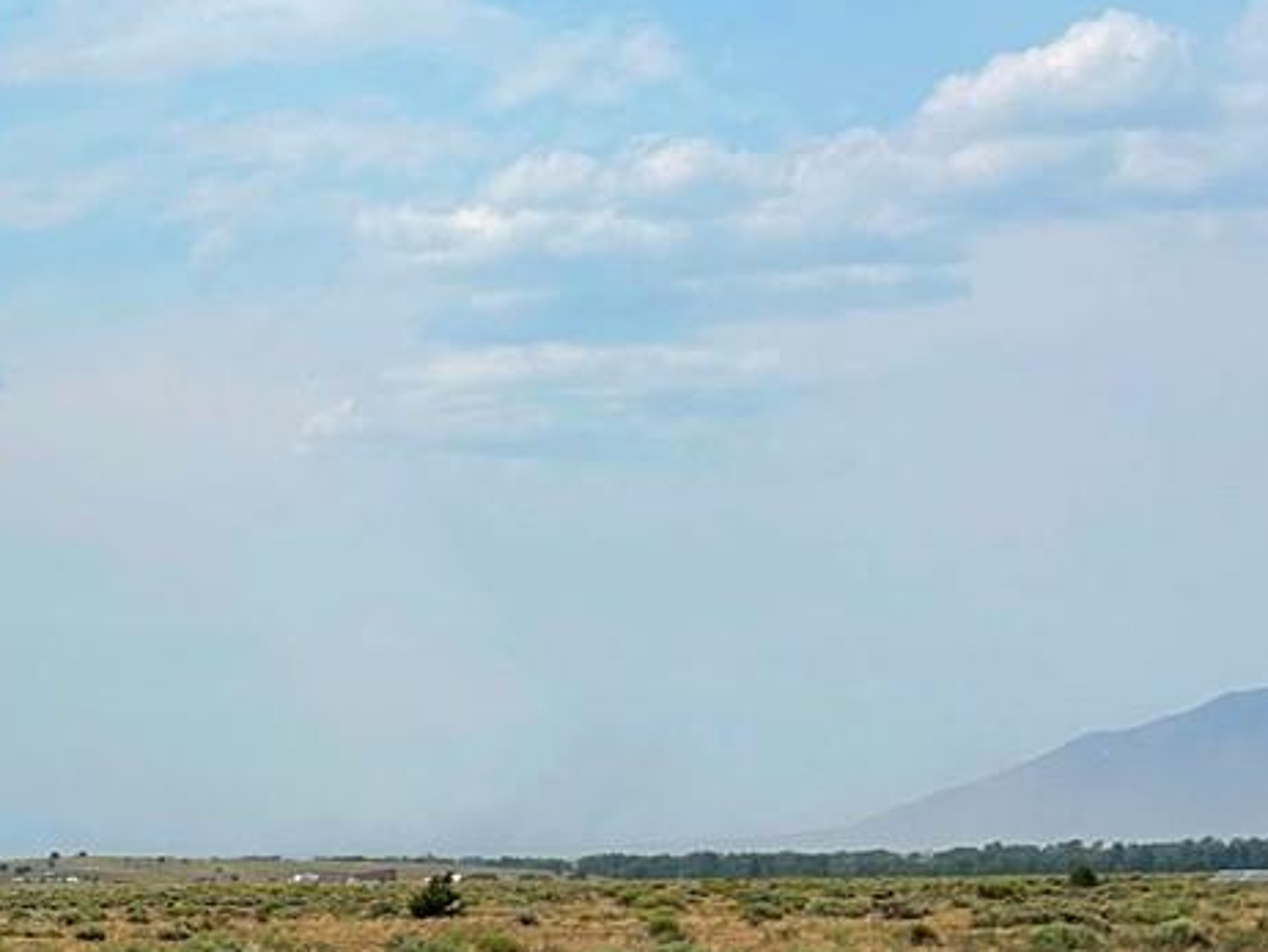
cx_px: -867
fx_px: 3298
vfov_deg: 15.6
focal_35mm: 90
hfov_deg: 18.2
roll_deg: -1.3
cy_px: 1229
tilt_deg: -6.2
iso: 50
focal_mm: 5.7
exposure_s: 1/7463
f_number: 1.5
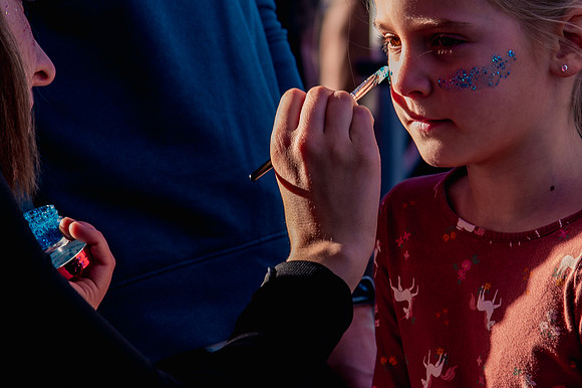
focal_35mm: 304
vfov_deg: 4.5
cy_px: 142
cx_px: 361
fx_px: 4916
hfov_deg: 6.8
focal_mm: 120
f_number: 5.6
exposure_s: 1/250
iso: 250
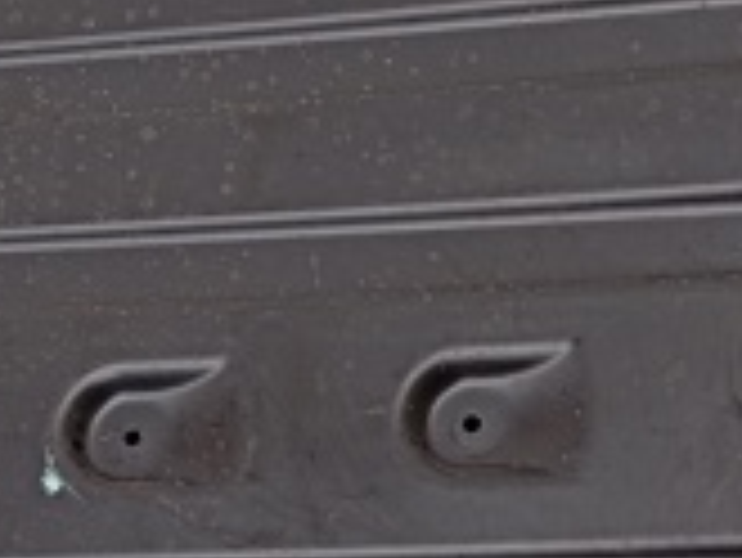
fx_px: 2317
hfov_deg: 17.8
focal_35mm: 108
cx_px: 717
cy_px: 531
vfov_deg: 13.6
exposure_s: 1/33.3
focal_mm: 4.22
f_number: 1.8
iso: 177
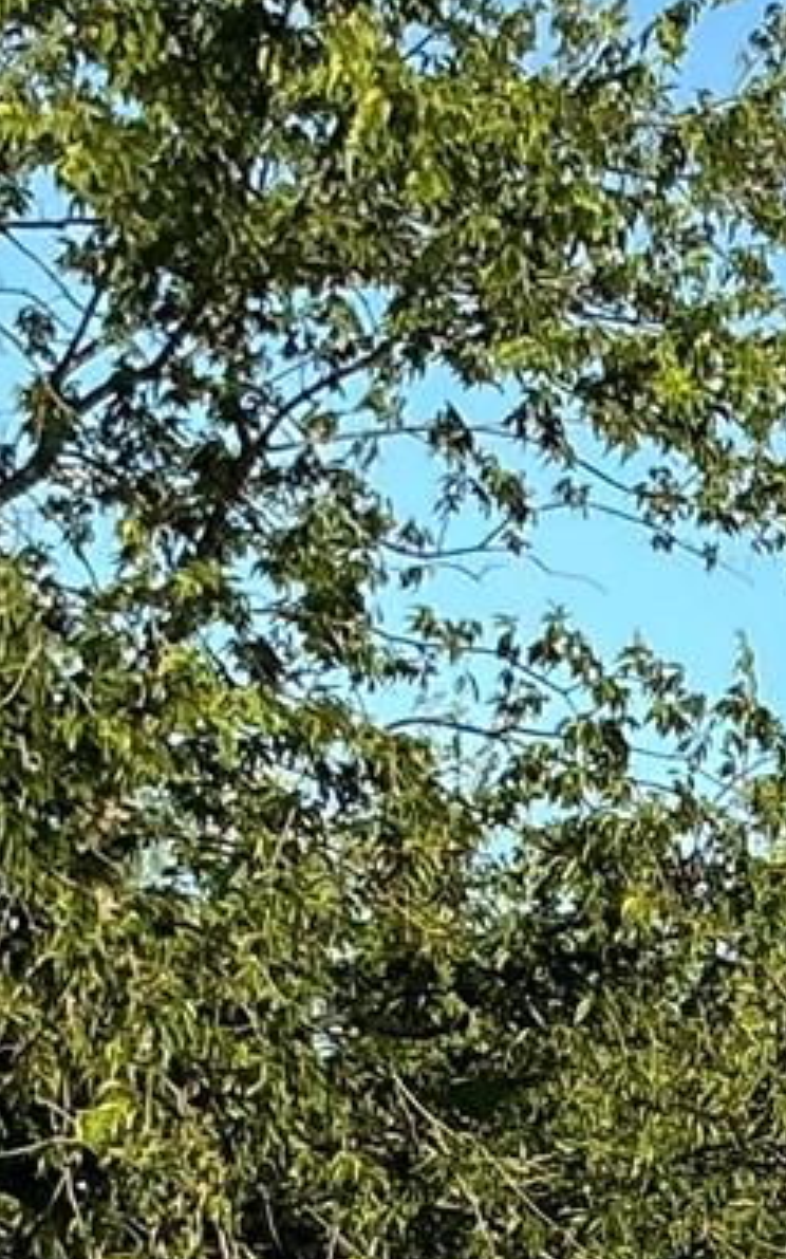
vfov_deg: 12.9
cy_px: 1941
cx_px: 1515
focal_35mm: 153
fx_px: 5246
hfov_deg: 8.2
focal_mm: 3
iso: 25
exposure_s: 1/869
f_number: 1.8
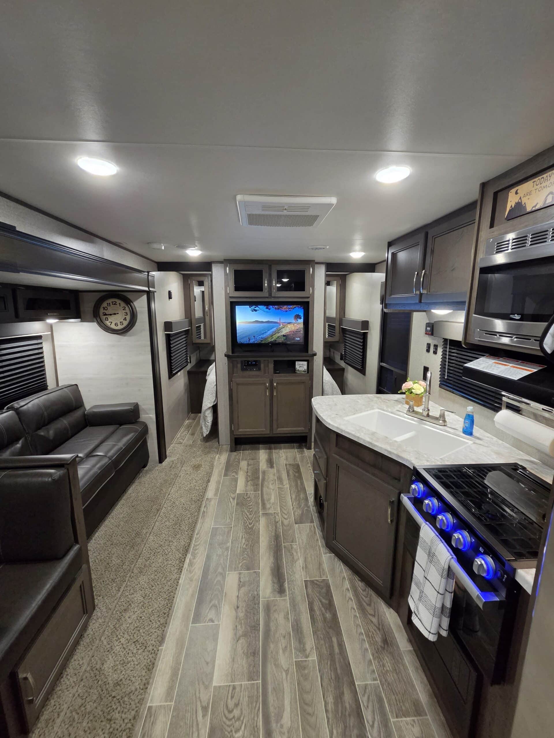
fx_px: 277
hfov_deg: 89.9
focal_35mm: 13
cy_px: 369
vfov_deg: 106.2
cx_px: 277
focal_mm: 2.2
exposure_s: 1/60
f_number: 2.2
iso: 500
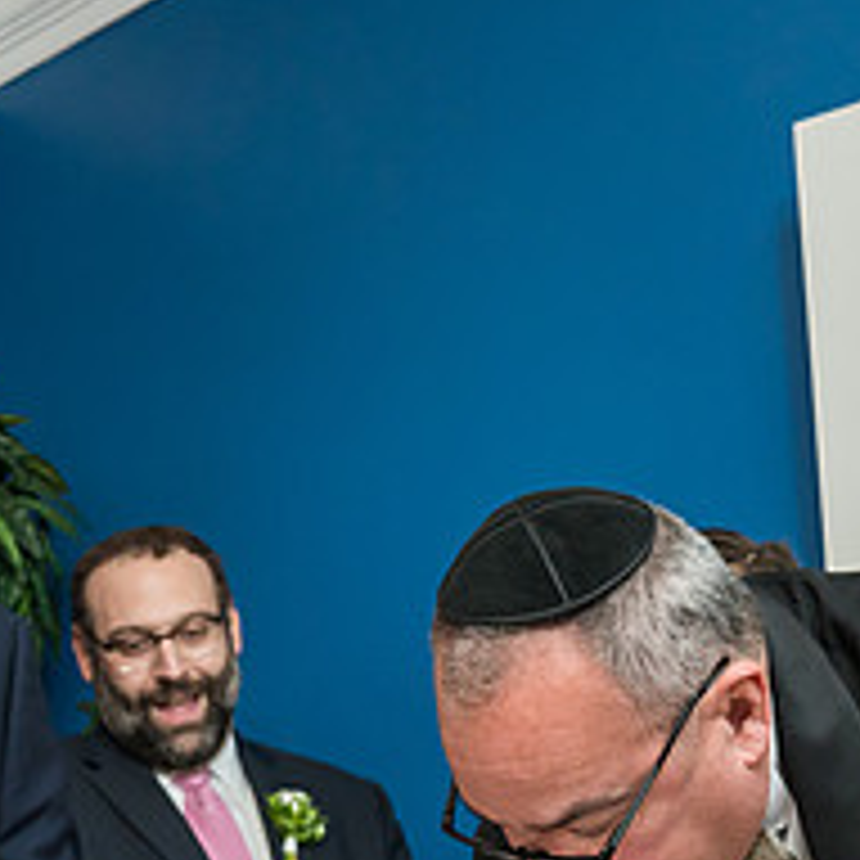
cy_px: 664
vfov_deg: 17.4
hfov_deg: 17.4
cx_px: 145
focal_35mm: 99
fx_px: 2783
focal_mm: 35
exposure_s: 1/200
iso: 1600
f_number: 5.6
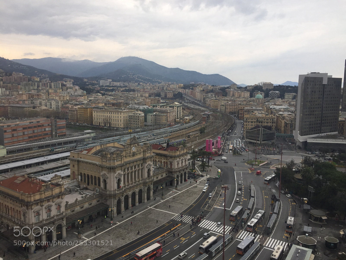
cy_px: 130
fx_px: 290
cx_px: 173
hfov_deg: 61.7
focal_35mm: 29
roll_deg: -2.4
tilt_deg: -7.0
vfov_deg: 48.2
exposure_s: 1/183
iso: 32
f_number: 2.2
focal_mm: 4.15
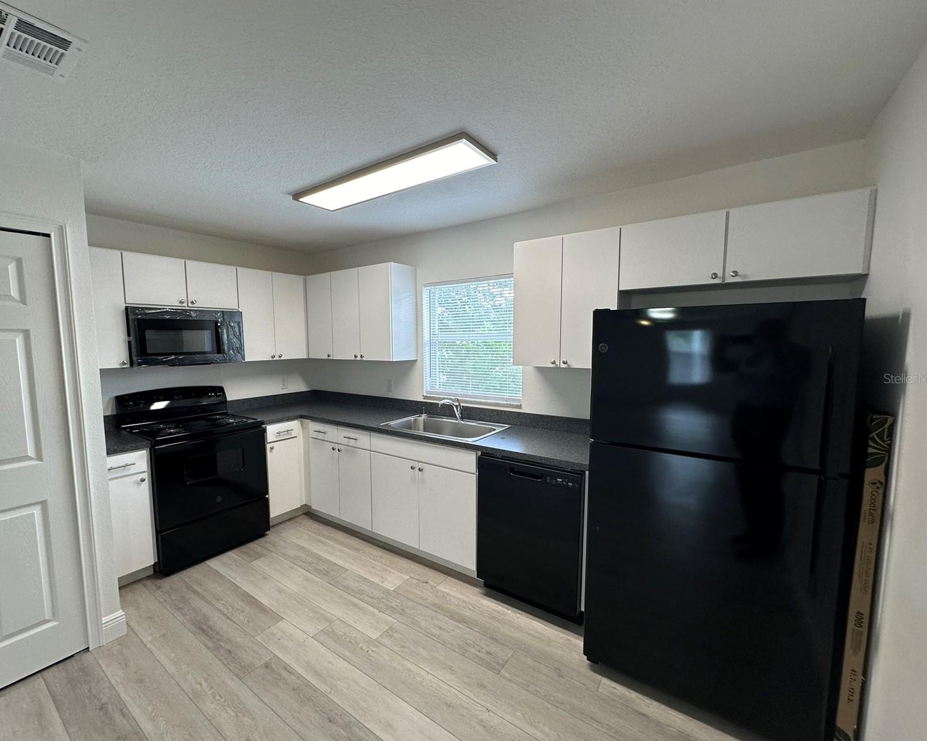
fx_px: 411
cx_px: 435
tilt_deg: -5.0
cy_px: 378
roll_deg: +0.3
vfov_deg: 84.0
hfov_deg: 96.7
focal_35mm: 15
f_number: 2.2
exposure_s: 1/120
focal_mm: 2.22
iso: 100
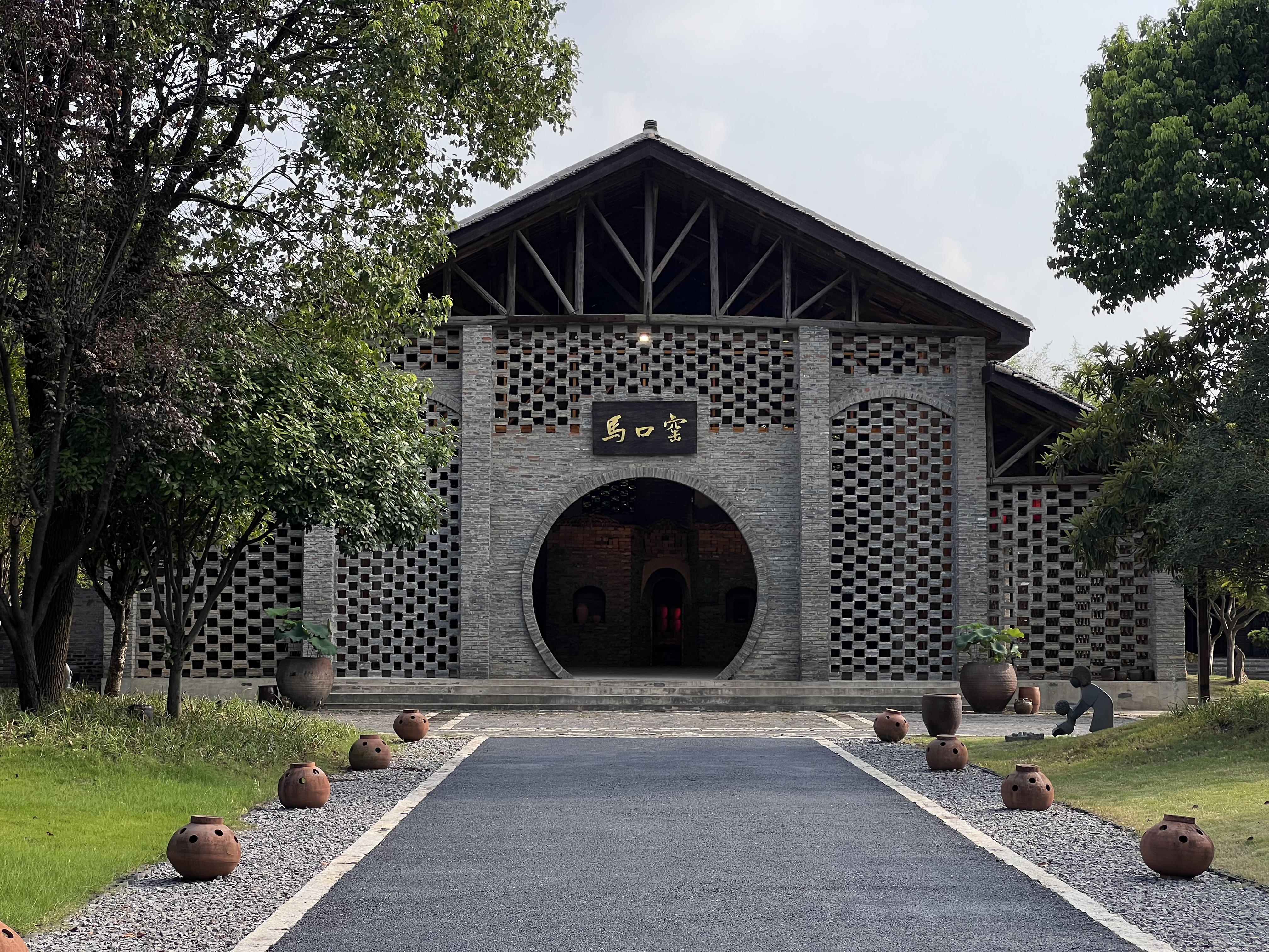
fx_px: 2823
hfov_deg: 25.3
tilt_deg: +2.6
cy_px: 476
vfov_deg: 19.1
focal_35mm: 77
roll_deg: -1.1
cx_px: 634
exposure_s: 1/315
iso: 32
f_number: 2.8
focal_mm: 9
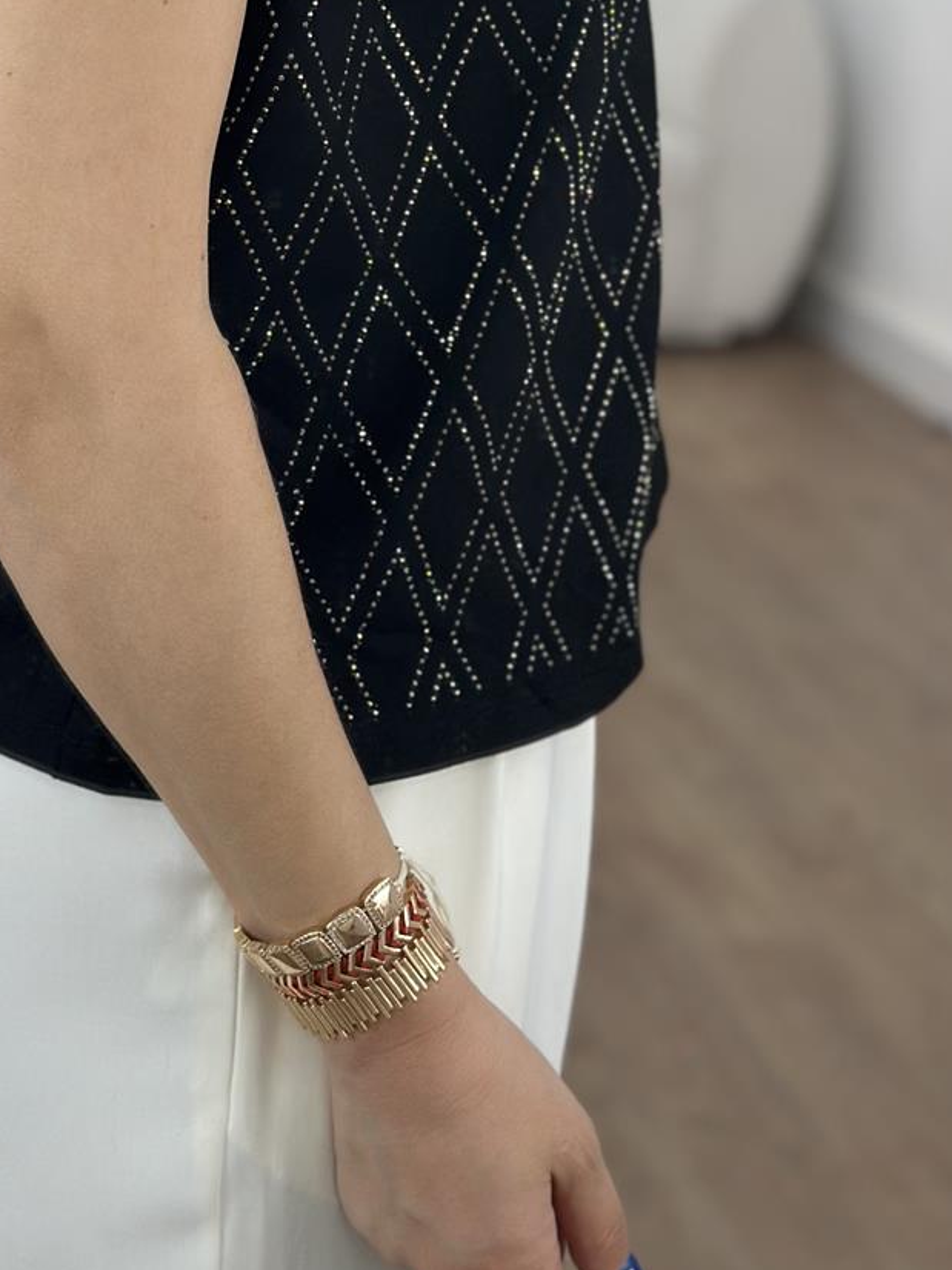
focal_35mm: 93
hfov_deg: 15.9
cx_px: 345
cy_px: 134
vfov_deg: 20.7
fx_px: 3412
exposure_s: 1/172
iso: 64
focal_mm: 6.86
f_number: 1.78
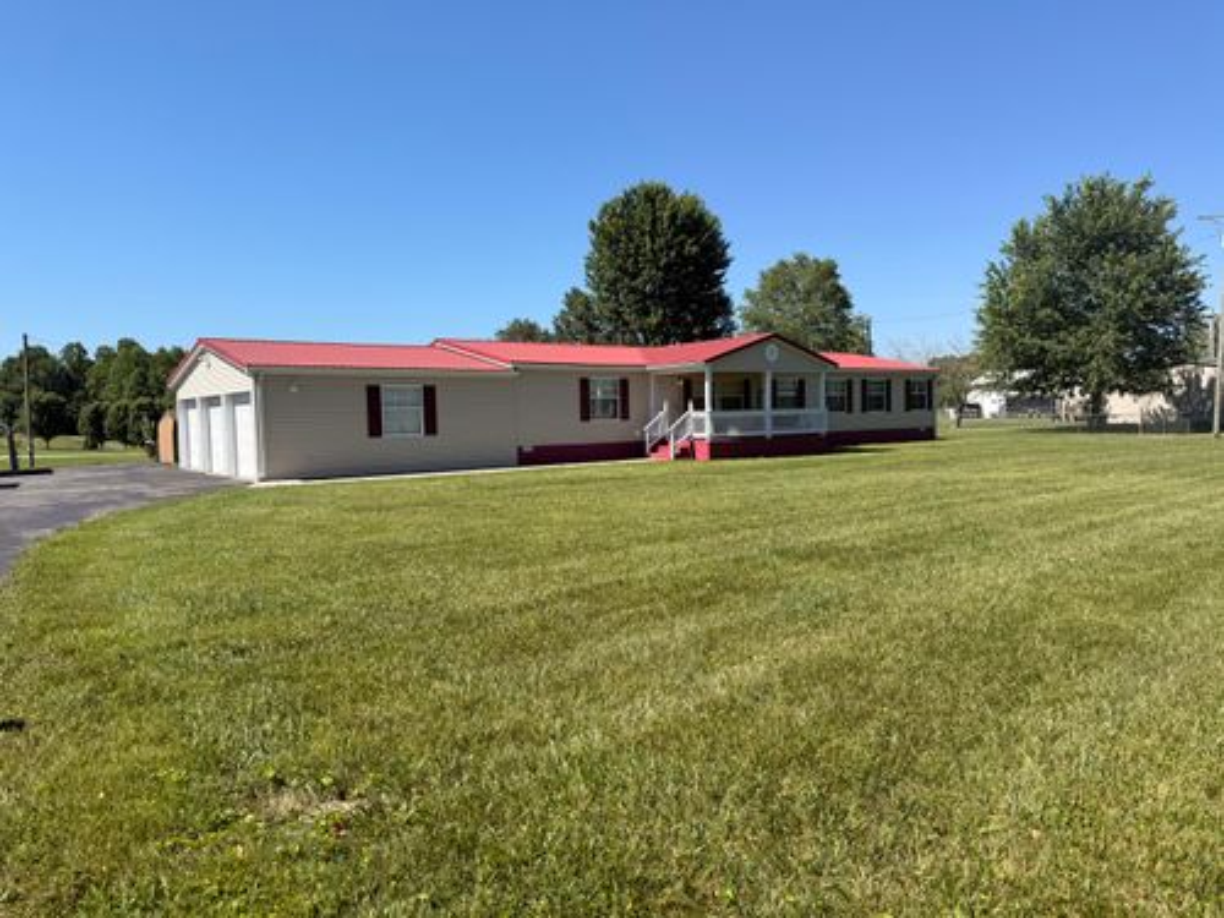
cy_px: 459
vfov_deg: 56.8
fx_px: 849
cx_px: 612
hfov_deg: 71.6
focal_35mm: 24
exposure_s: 1/3953
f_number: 1.78
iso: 80
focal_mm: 6.76
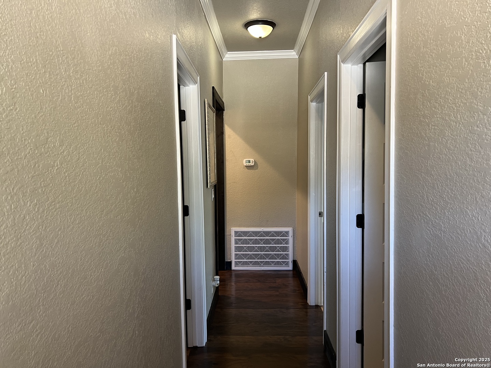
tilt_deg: -2.7
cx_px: 246
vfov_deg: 53.1
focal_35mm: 26
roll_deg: +0.2
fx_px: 369
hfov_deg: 67.3
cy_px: 184
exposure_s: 1/60
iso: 200
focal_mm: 5.7
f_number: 1.5
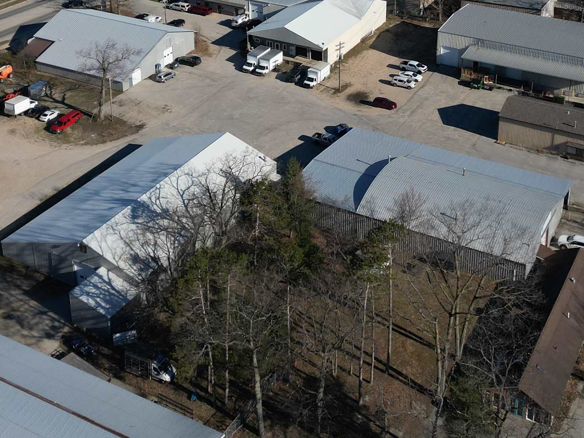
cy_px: 30
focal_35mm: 55
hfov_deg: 34.9
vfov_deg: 25.6
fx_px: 928
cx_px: 300
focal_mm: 6.72
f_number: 1.7
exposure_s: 1/250
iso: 120
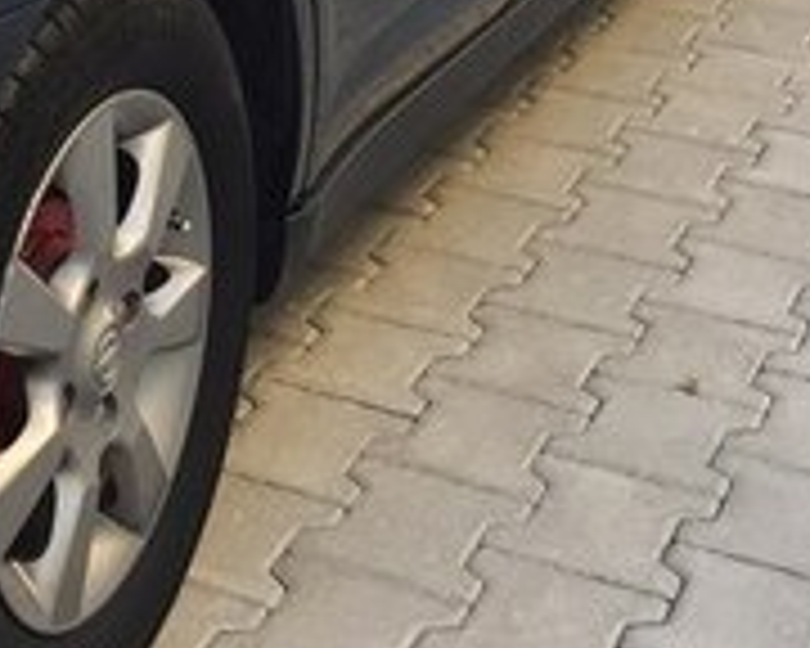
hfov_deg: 17.1
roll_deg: -0.7
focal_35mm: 104
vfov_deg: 14.2
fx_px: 2493
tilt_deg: -14.5
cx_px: -302
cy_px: -178
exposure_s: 1/100
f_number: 2.2
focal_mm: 4.15
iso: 32
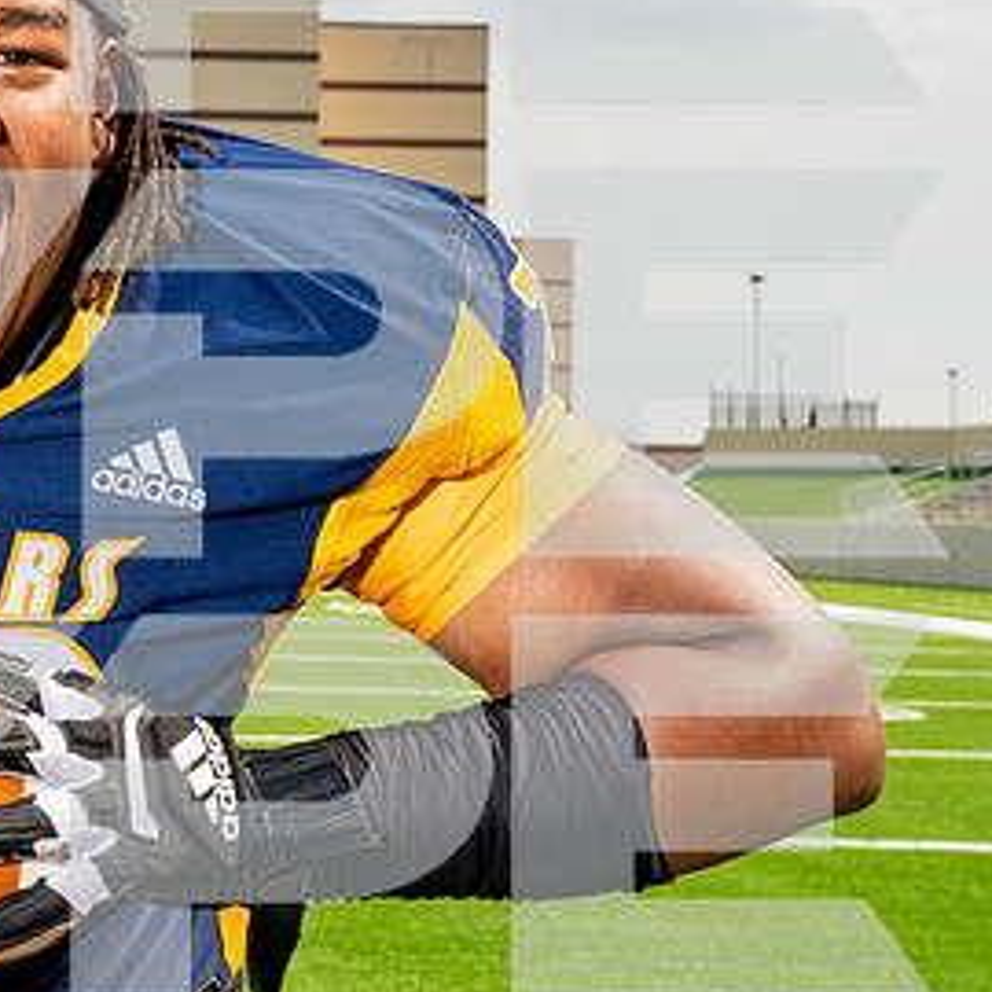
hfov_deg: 21.2
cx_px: 11
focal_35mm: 79
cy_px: 366
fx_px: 2561
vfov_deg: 21.9
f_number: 8
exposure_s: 1/250
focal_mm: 39
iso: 100
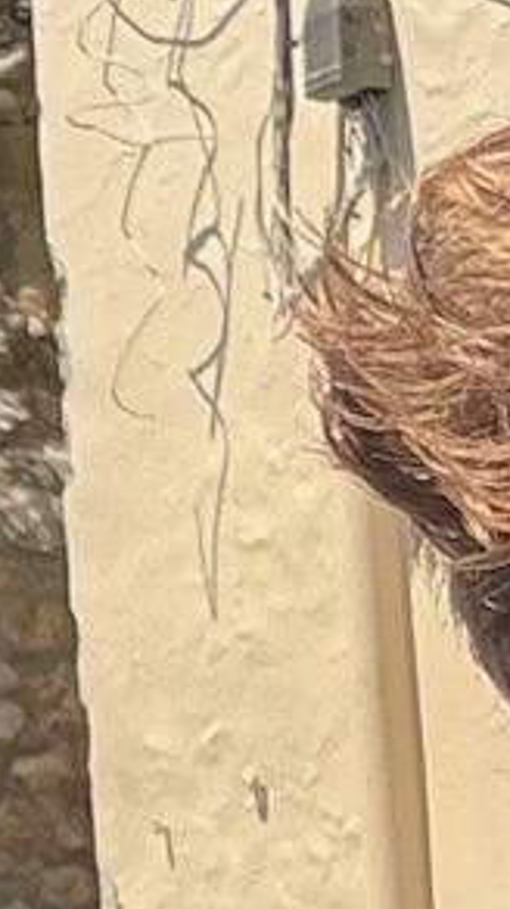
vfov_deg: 12.1
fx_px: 4236
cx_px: -1126
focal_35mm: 176
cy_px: 837
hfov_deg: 6.2
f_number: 1.9
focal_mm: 2.69
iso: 25
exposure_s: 1/659
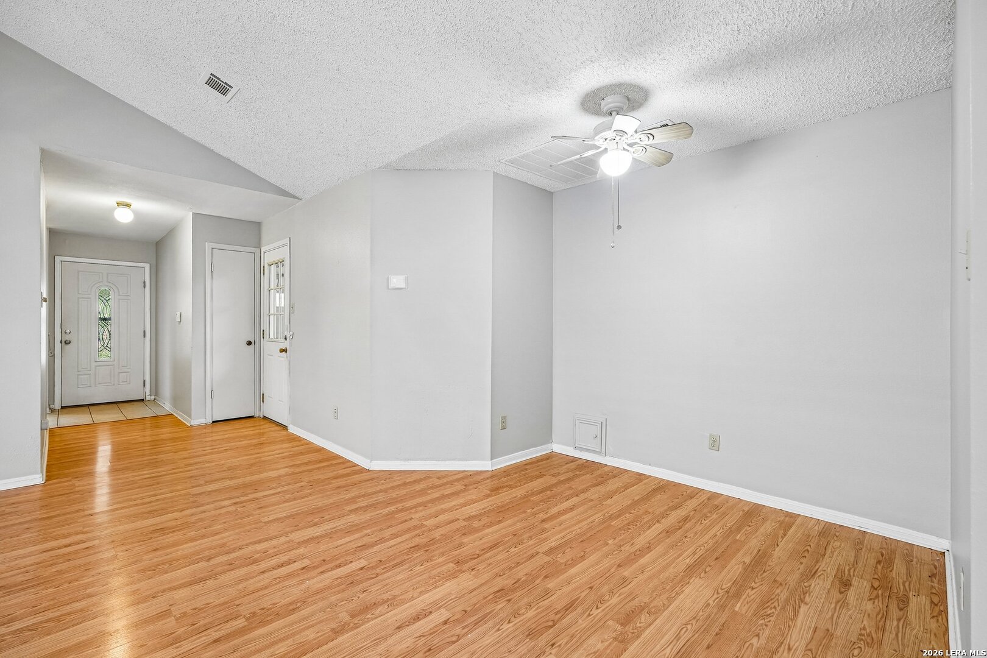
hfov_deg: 95.0
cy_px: 329
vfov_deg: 72.1
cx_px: 494
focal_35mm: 16
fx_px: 452
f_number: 8
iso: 400
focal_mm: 16.5
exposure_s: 1/6
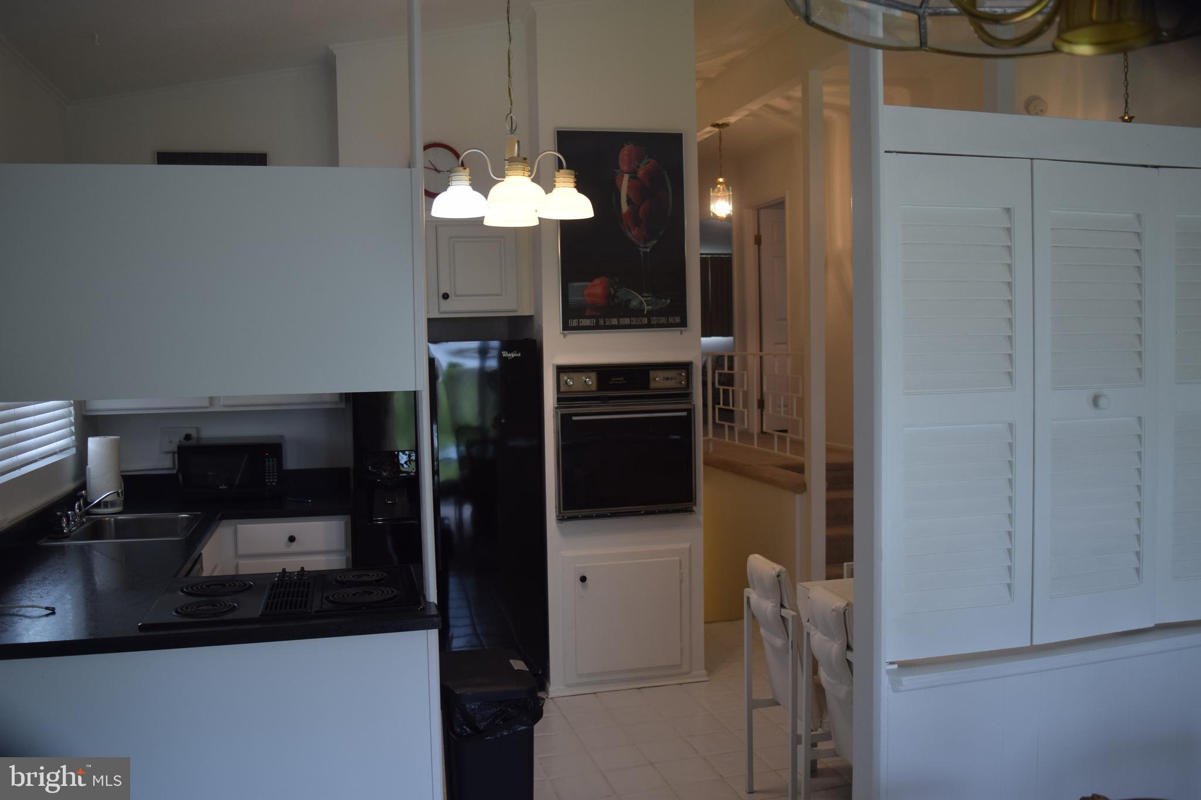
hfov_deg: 29.9
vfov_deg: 20.2
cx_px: 600
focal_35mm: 68
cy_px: 400
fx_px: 2252
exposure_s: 1/125
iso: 400
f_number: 6.3
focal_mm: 45
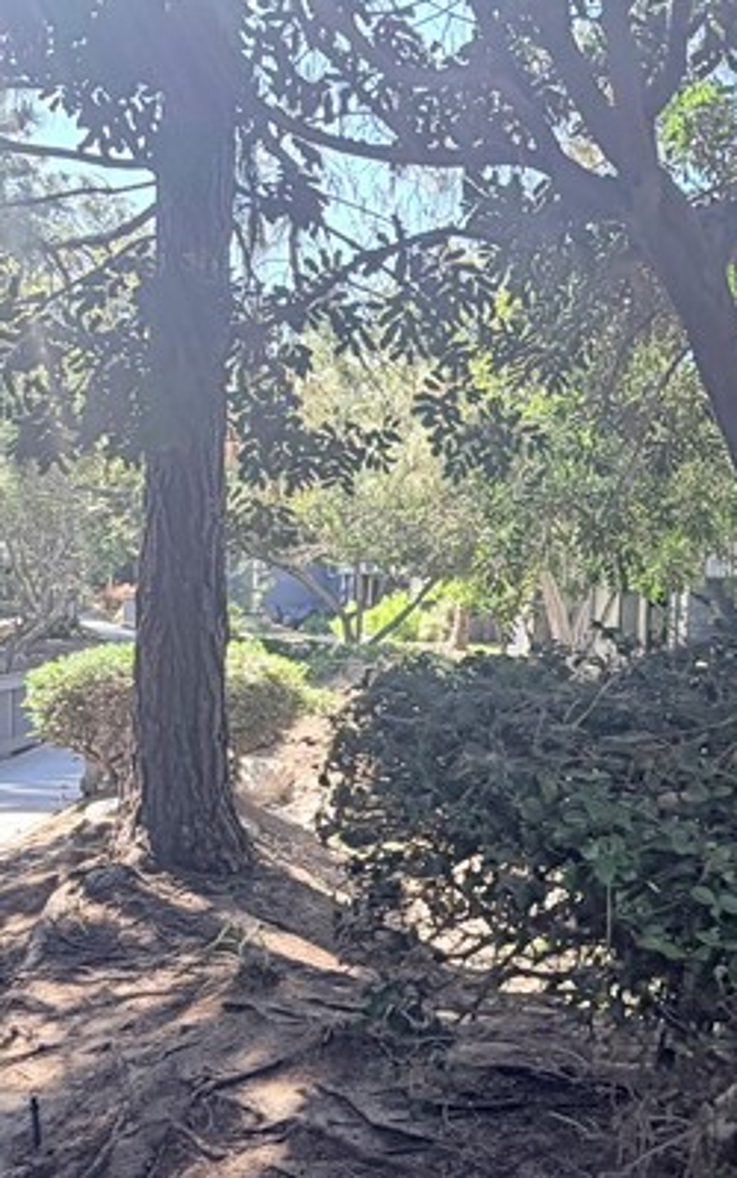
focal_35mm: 38
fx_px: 1221
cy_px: 607
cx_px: 634
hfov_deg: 32.3
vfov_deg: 51.5
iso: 50
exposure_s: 1/121
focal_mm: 2.22
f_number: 2.2
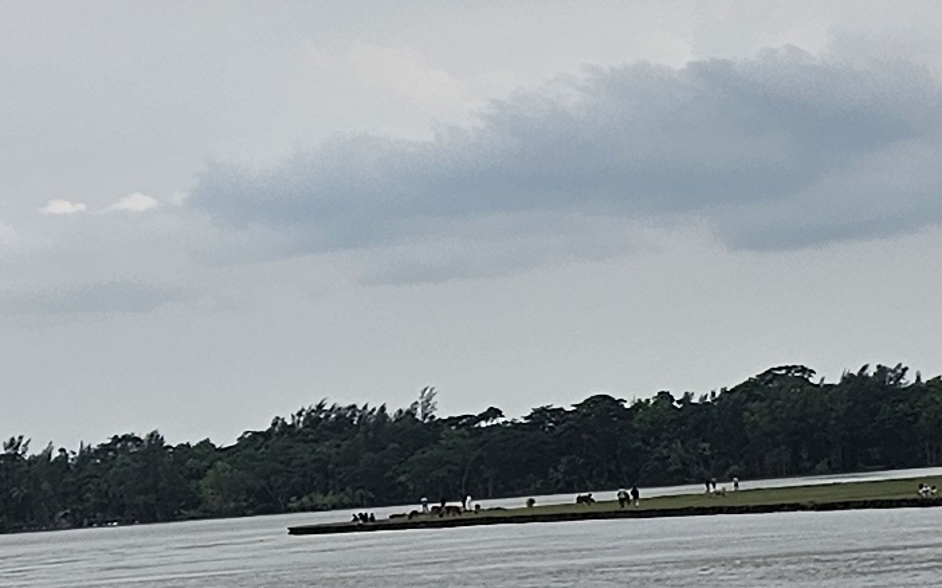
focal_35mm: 139
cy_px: 628
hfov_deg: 14.3
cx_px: -344
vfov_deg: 9.3
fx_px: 3567
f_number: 1.7
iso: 10
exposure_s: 1/722
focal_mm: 6.3
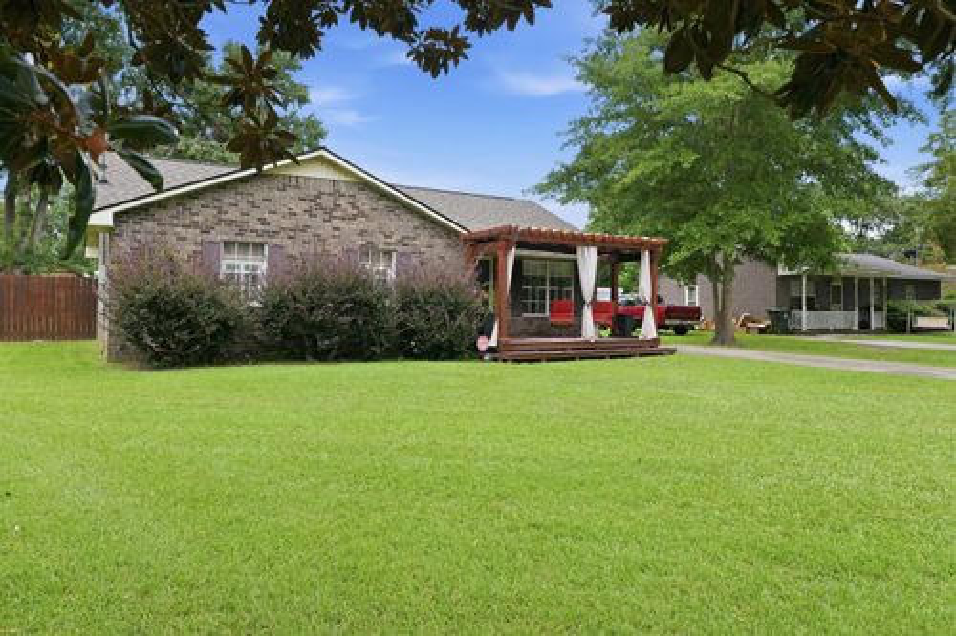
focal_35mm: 24
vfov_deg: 53.1
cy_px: 318
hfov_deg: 73.8
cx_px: 478
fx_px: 637
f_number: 8
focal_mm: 24
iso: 800
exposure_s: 1/320
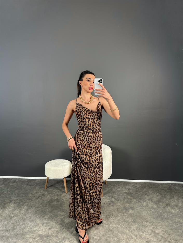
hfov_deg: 56.8
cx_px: 92
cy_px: 122
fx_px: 169
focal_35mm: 24
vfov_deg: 71.6
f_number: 1.78
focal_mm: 6.86
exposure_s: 1/121
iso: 100
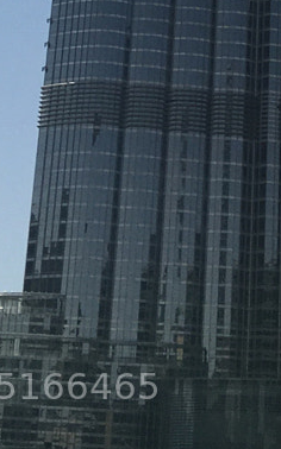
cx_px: 250
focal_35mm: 130
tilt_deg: +32.4
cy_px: -470
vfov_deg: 13.6
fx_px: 1594
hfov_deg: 10.0
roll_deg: -3.1
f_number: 2.2
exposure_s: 1/3663
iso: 25
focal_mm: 4.15
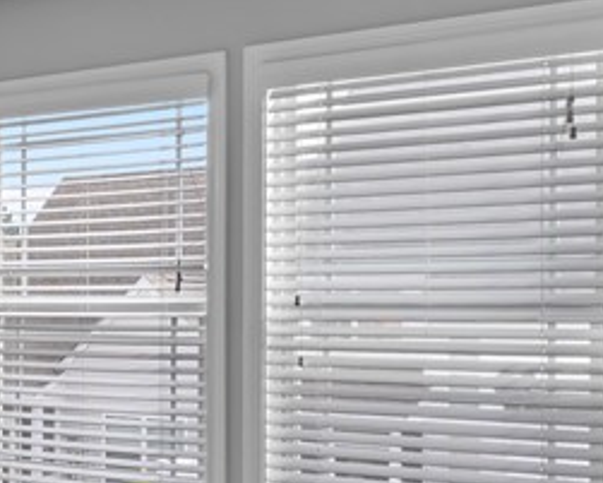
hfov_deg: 24.3
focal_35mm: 65
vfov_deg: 23.5
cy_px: 284
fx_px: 1160
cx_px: -238
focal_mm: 16
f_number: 8
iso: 1000
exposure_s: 1/30
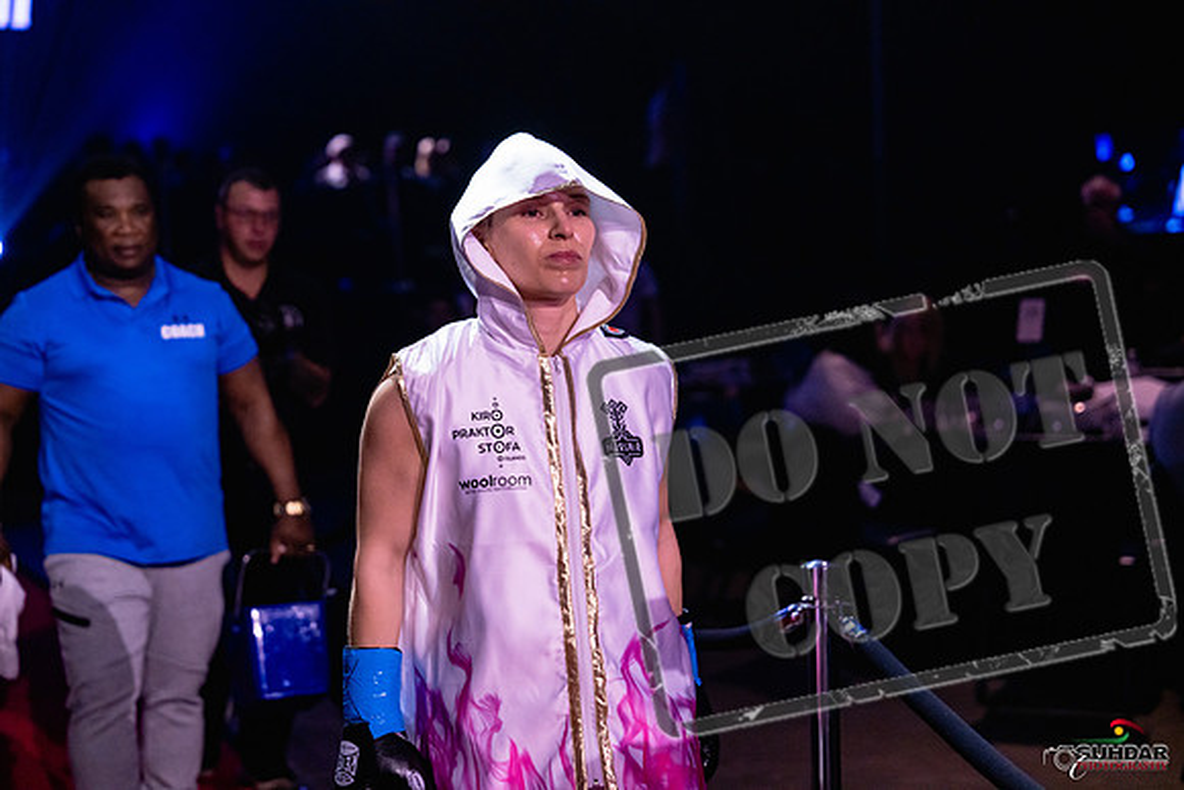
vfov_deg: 19.5
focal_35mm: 70
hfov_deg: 28.8
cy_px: 395
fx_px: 2303
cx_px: 592
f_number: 2.8
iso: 5000
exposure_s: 1/800
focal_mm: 70
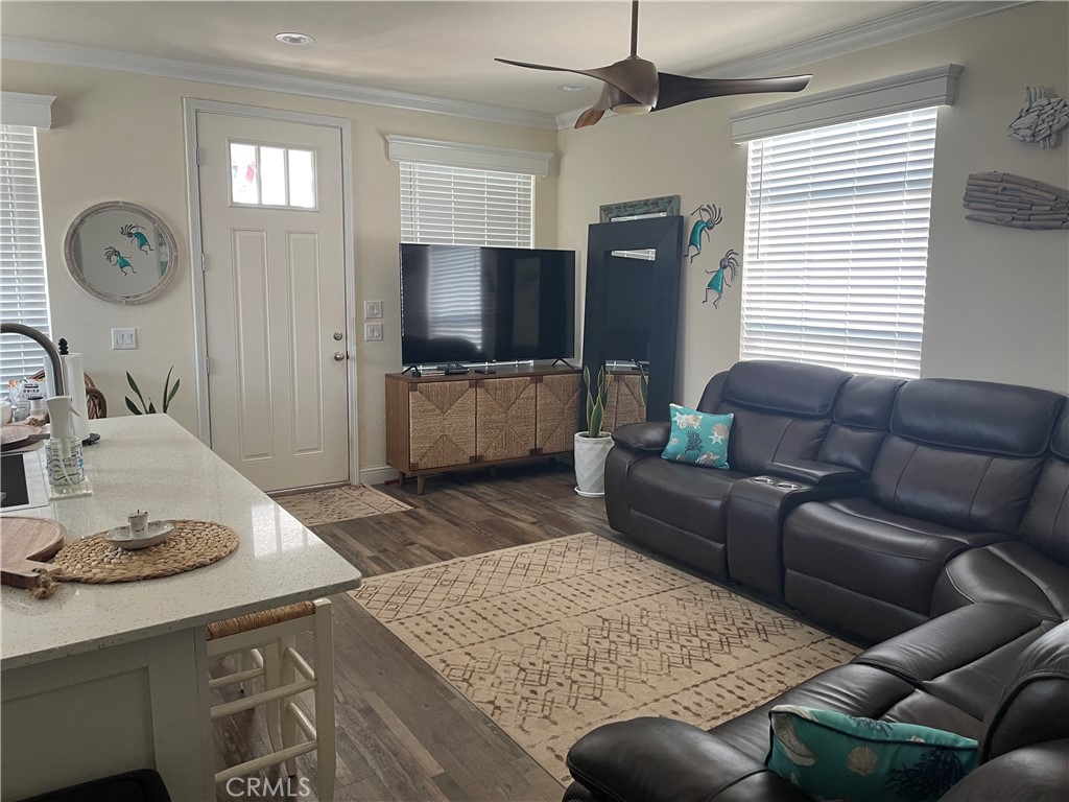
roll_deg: +0.0
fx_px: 803
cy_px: 401
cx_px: 534
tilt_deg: -8.6
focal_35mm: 26
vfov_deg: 53.1
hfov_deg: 67.3
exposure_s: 1/93
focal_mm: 4.2
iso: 125
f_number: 1.6
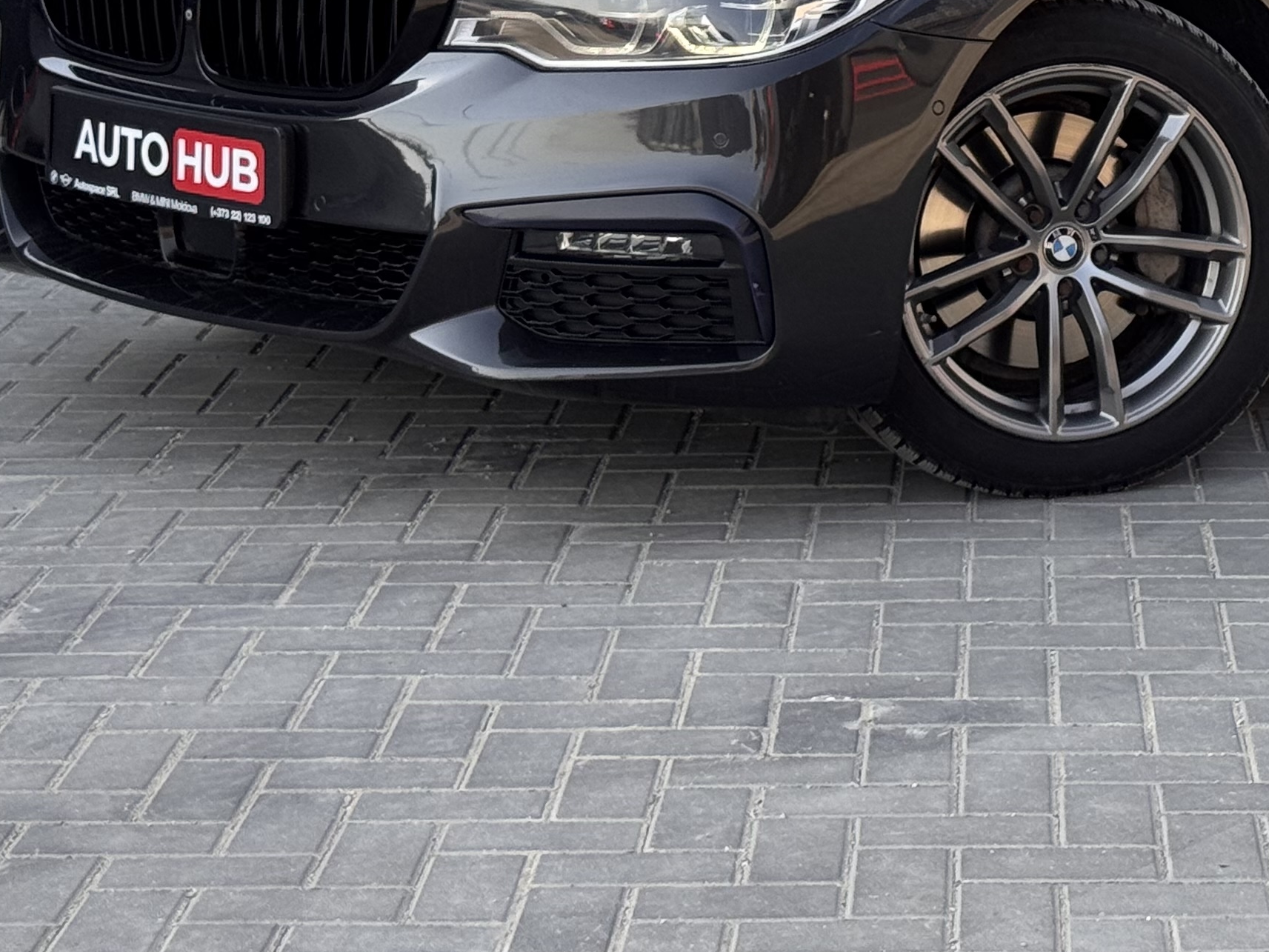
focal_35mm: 113
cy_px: -50
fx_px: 4143
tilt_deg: -5.3
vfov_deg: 12.9
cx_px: 1215
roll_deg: -1.1
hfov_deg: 17.1
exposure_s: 1/1339
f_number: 1.78
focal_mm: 6.76
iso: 64
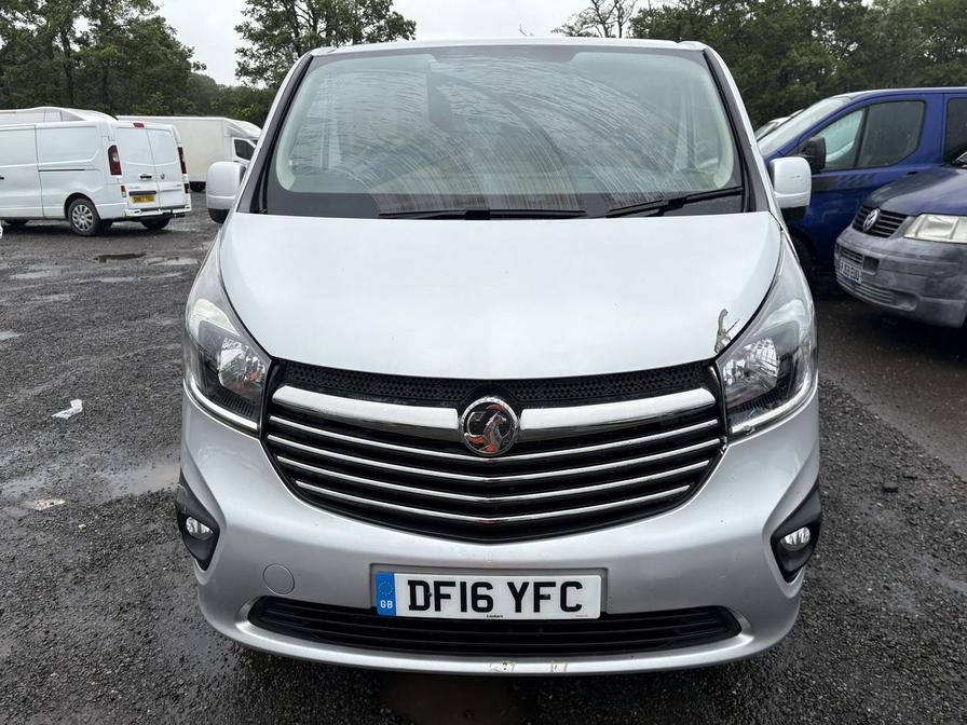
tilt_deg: -11.8
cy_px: 362
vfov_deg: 53.1
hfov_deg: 67.3
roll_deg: +2.0
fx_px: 726
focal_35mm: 26
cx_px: 484
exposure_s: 1/2012
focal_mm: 5.96
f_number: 1.6
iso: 50
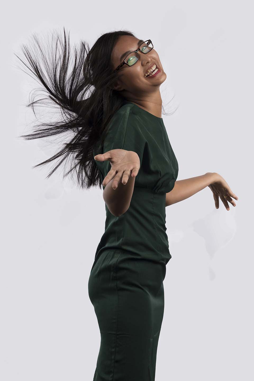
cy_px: 190
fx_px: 1111
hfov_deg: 13.0
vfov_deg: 19.5
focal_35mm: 105
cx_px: 127
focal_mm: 105
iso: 100
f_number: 10
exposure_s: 1/250
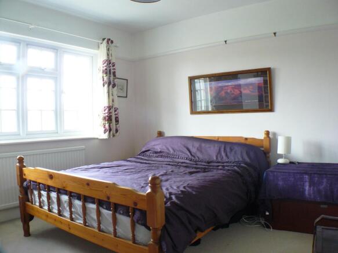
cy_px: 126
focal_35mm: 36
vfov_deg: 39.6
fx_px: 351
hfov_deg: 51.4
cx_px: 169
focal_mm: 6
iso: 200
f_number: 2.8
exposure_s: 1/25
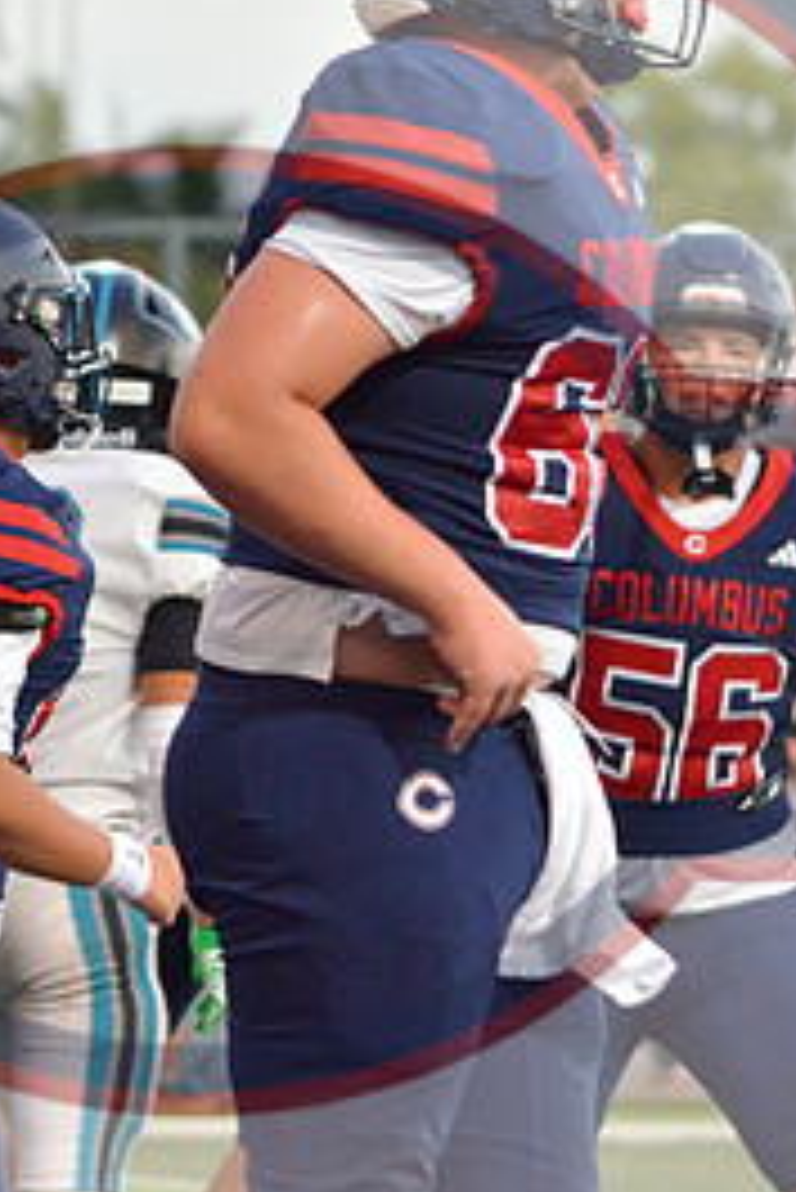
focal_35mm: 557
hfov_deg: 2.5
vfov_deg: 3.7
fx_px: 18448
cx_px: 175
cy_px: 630
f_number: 5
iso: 3600
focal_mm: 170
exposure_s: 1/500
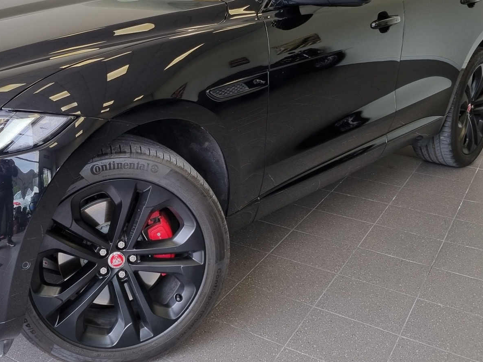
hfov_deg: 41.5
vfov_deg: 32.5
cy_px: 112
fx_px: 614
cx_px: 114
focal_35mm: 44
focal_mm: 5.4
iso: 50
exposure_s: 1/103
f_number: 1.8
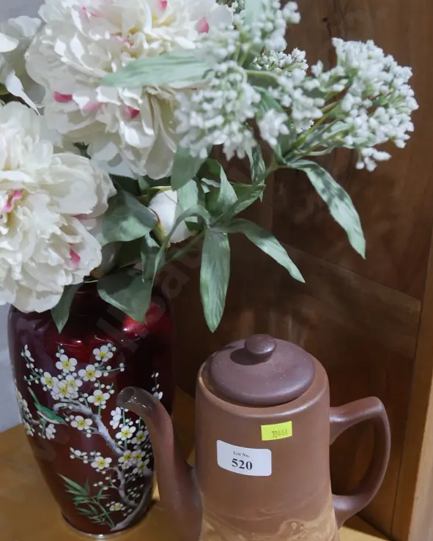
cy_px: 244
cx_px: 194
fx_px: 737
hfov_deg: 32.7
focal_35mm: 46
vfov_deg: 40.3
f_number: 4
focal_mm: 17
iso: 800
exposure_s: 1/60
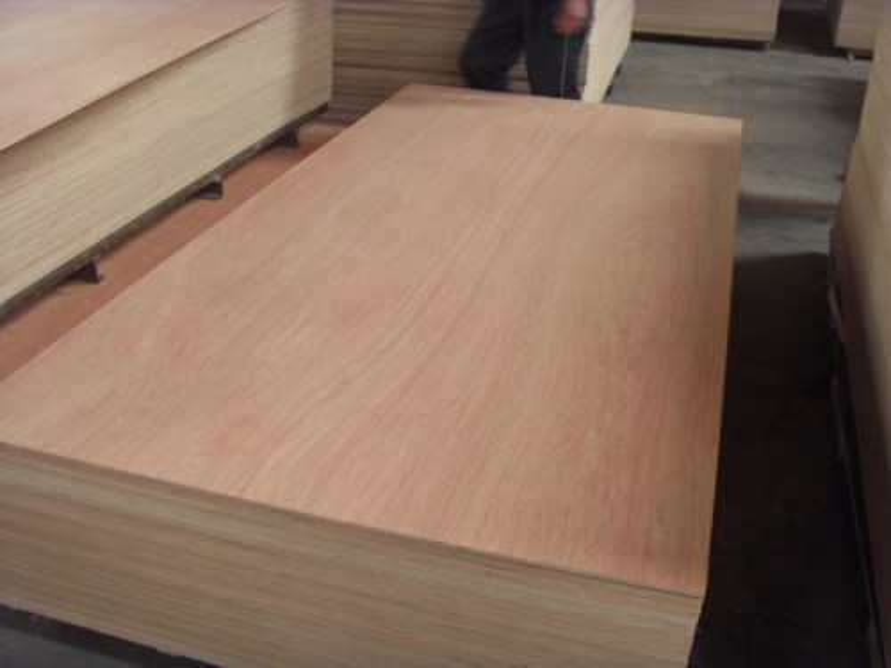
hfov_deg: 47.9
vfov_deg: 36.8
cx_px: 446
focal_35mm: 39
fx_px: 1004
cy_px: 334
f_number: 3.5
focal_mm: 6.6
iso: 200
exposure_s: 1/20
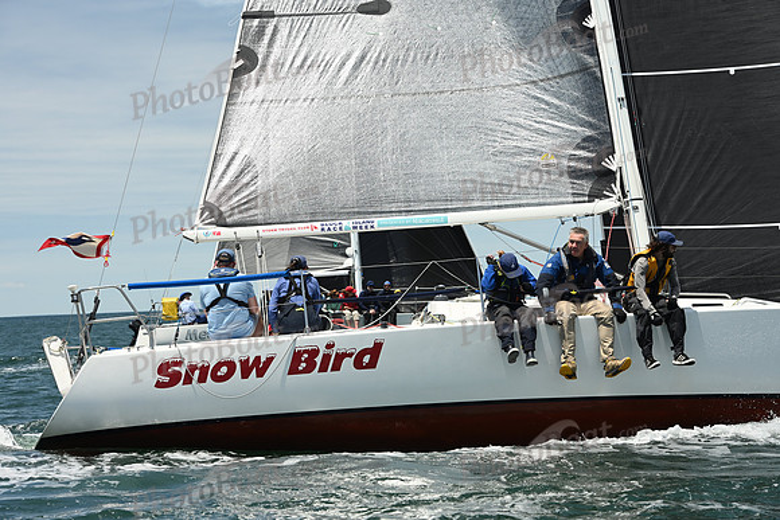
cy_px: 260
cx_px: 390
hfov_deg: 18.6
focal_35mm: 110
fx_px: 2384
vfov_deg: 12.5
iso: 320
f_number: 10
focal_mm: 110
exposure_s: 1/1000
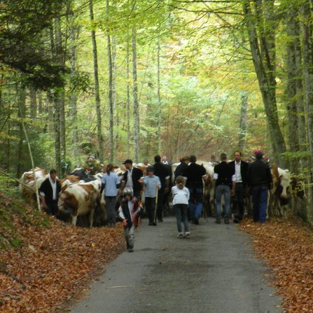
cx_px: 140
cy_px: 120
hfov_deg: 14.5
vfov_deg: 14.5
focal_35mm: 120
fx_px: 1228
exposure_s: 1/8
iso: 112
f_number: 4
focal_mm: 13.4
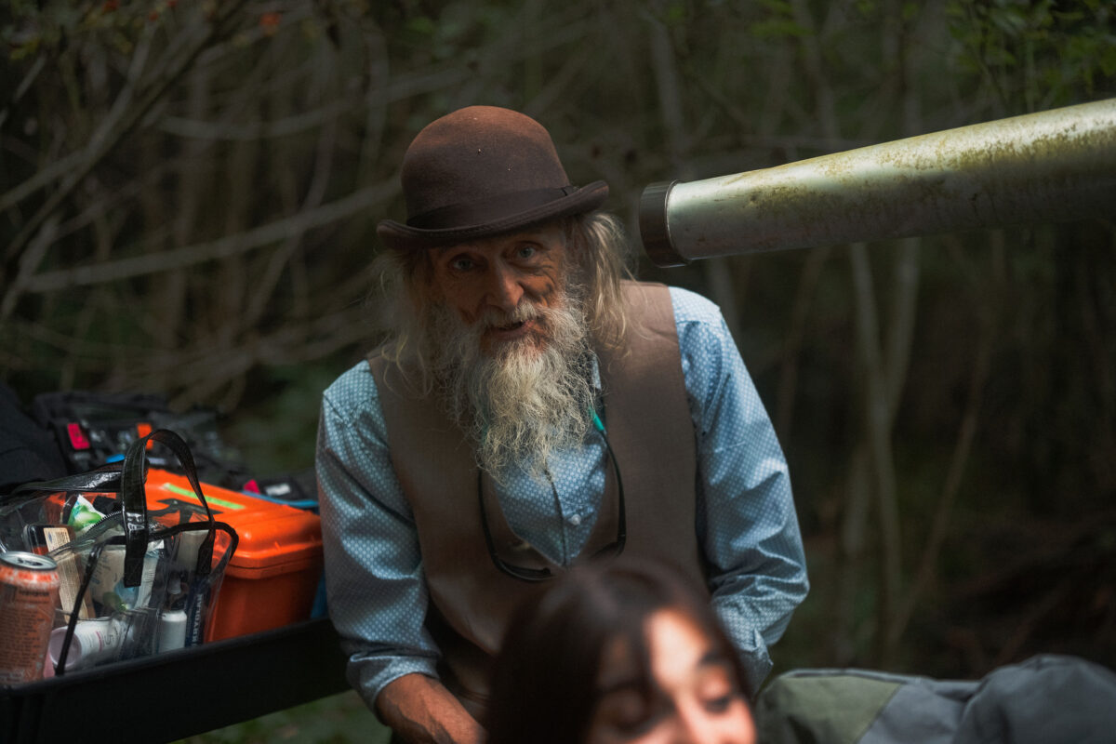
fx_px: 2604
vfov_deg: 16.3
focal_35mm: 84
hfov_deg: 24.2
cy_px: 372
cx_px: 558
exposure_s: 1/1250
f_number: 1.2
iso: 500
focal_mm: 56
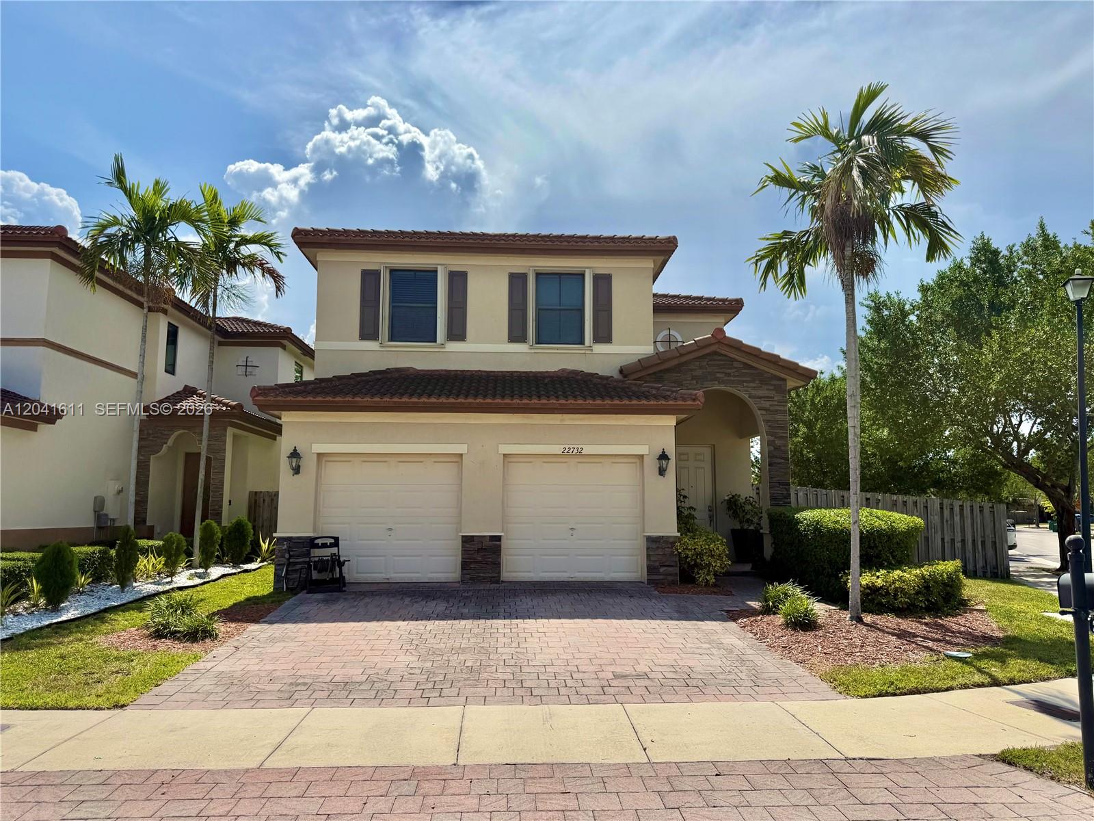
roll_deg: +0.4
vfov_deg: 56.8
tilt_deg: +6.7
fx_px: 758
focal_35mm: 24
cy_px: 410
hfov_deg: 71.6
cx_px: 547
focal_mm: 6.76
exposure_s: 1/10309
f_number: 1.78
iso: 80
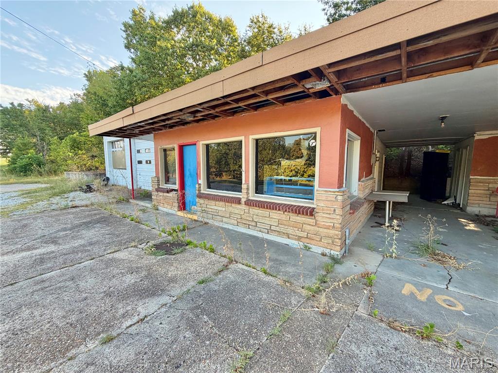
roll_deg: +0.1
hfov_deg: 102.1
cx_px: 249
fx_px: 201
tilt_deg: -5.5
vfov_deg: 85.7
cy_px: 186
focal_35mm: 14
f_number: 2.2
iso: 64
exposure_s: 1/145
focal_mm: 2.22
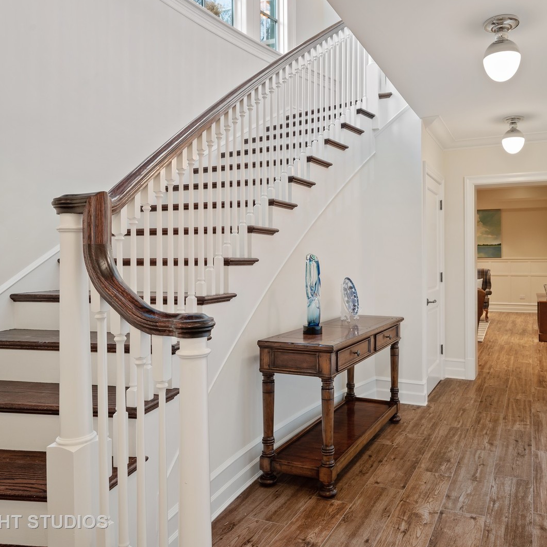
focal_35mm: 27
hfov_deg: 59.0
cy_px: 272
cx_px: 340
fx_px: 476
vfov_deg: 59.7
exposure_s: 2
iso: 200
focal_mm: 20.5
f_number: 8
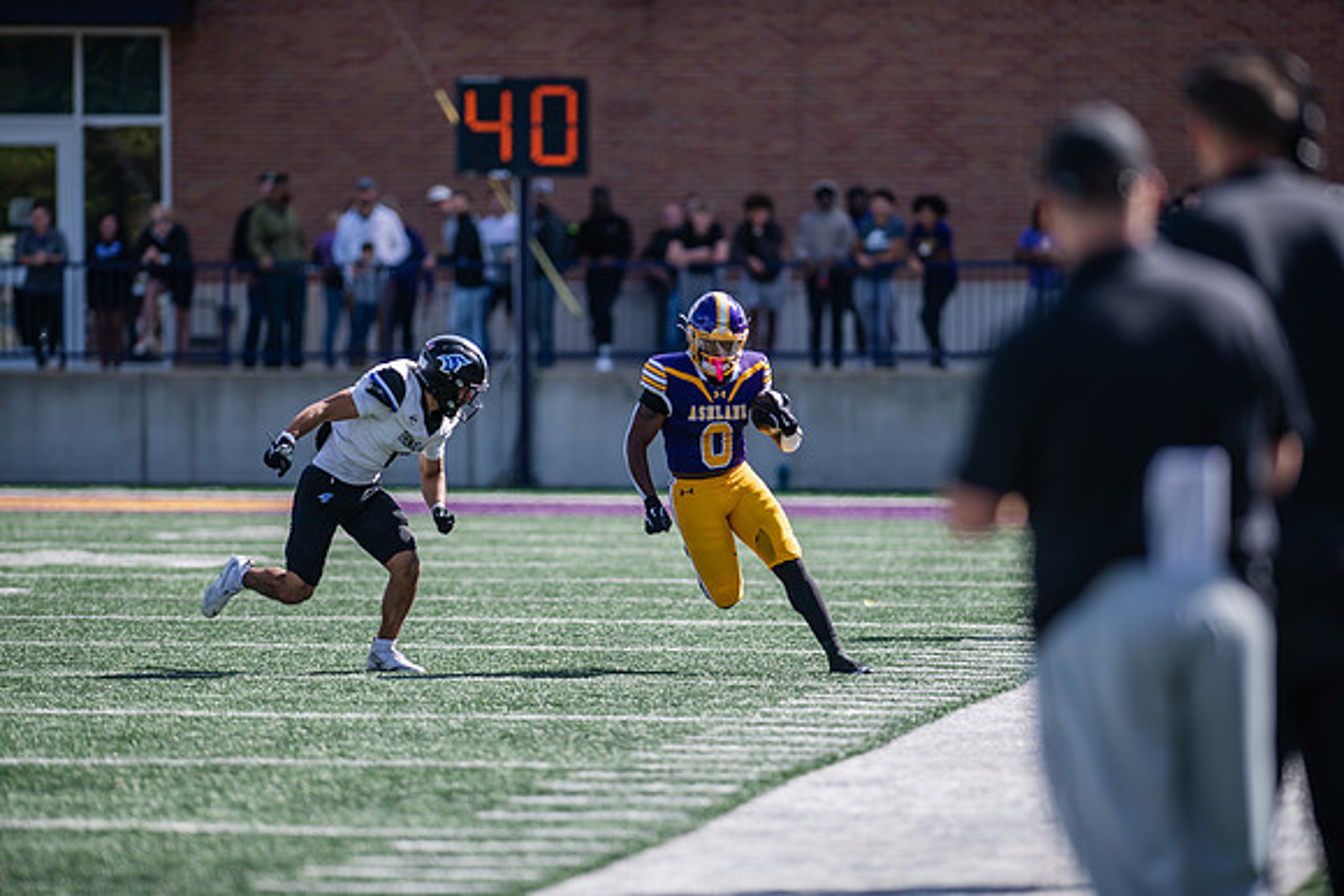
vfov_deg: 4.6
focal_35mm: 300
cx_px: 672
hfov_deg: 6.9
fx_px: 11202
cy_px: 448
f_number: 3.2
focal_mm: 300
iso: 80
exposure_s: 1/800
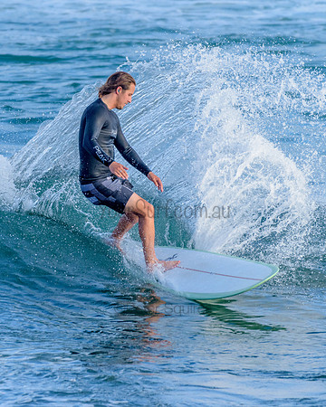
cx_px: 130
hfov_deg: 1.7
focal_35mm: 919
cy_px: 151
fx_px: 11088
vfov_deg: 2.1
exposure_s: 1/1250
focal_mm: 500
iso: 500
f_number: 5.6
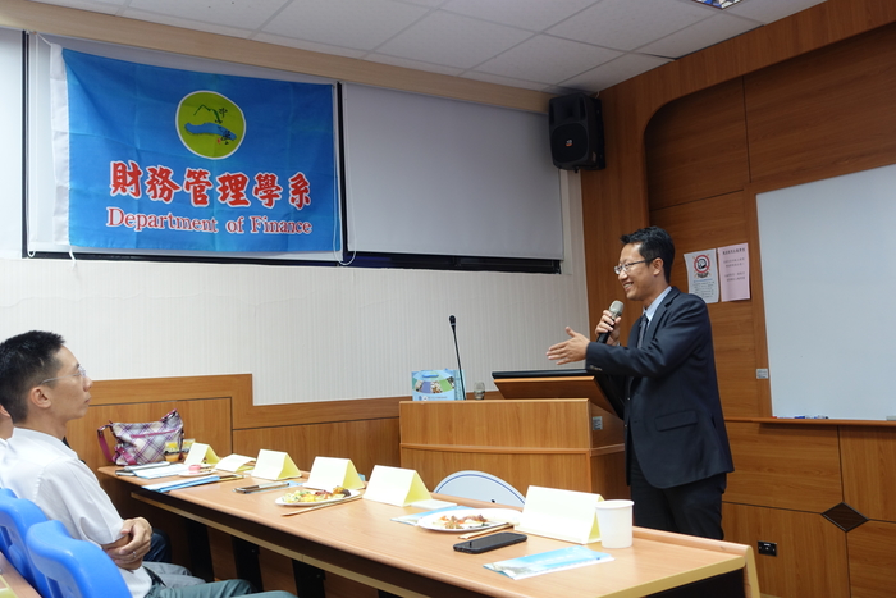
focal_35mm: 36
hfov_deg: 53.1
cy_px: 299
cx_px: 448
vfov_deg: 36.9
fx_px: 896
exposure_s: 1/40
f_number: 2.8
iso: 200
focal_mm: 13.16
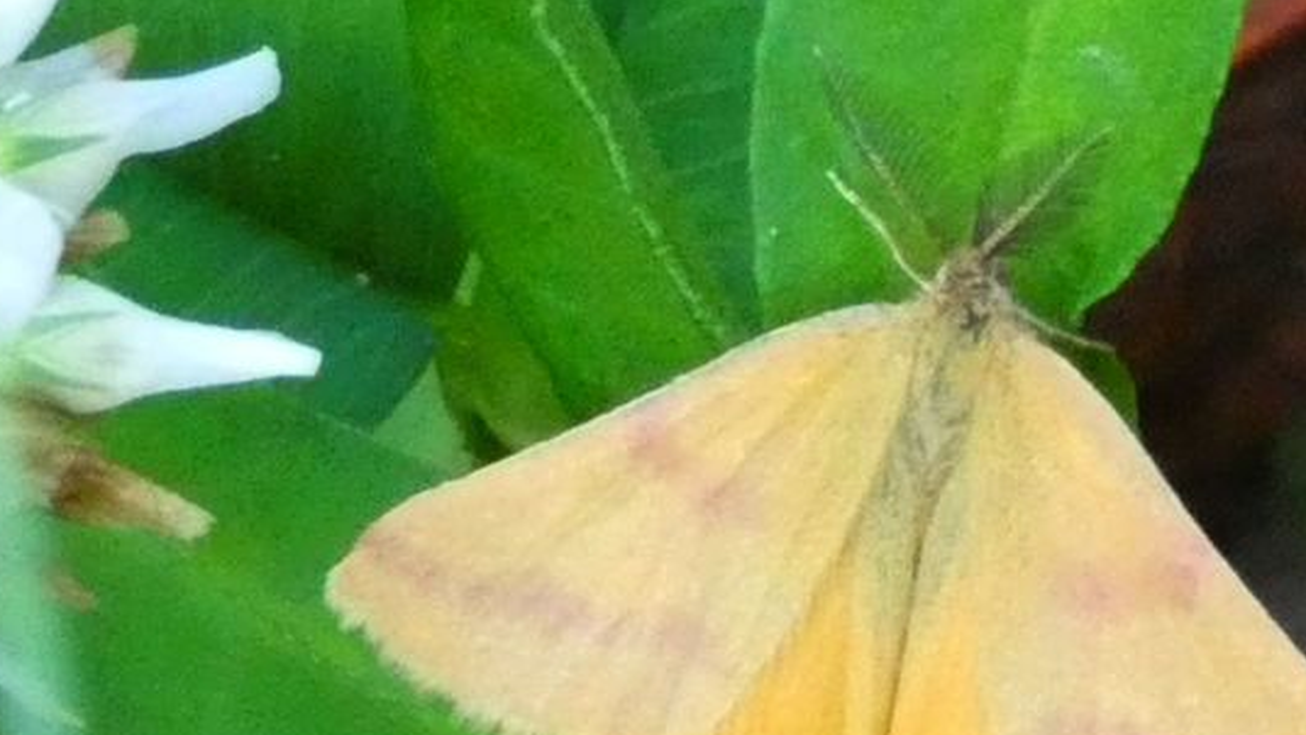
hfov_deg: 8.6
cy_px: 537
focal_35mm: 250
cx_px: 887
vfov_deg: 4.9
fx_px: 8658
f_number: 5.3
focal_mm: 25.8
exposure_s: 1/80
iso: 1250
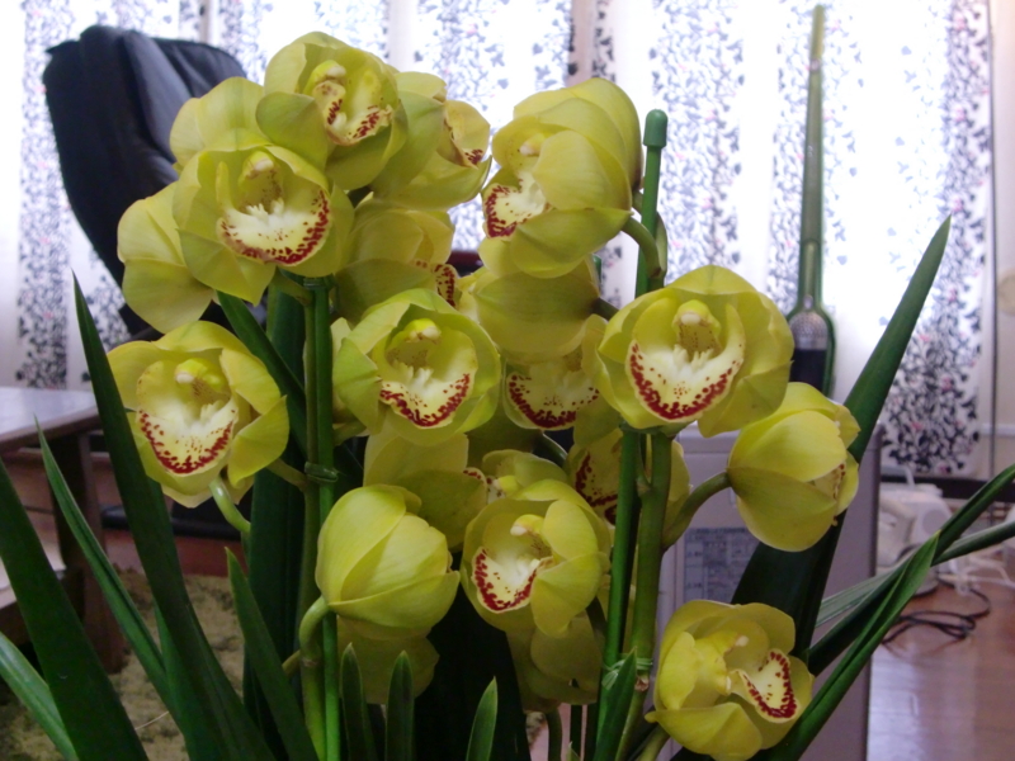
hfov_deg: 41.2
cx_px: 508
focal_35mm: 46
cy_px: 380
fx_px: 1349
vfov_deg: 31.5
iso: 400
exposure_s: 1/20
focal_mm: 8.2
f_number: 3.3
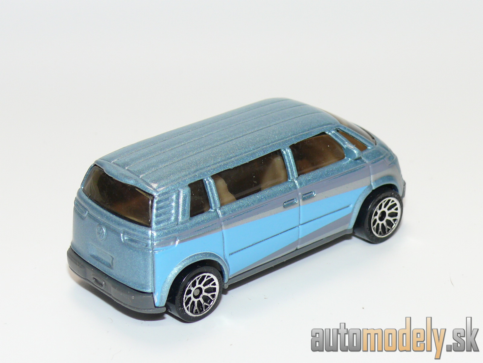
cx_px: 242
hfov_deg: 19.1
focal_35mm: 103
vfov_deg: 14.4
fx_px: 1437
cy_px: 182
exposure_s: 1/30
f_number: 4
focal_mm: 13.6
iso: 100
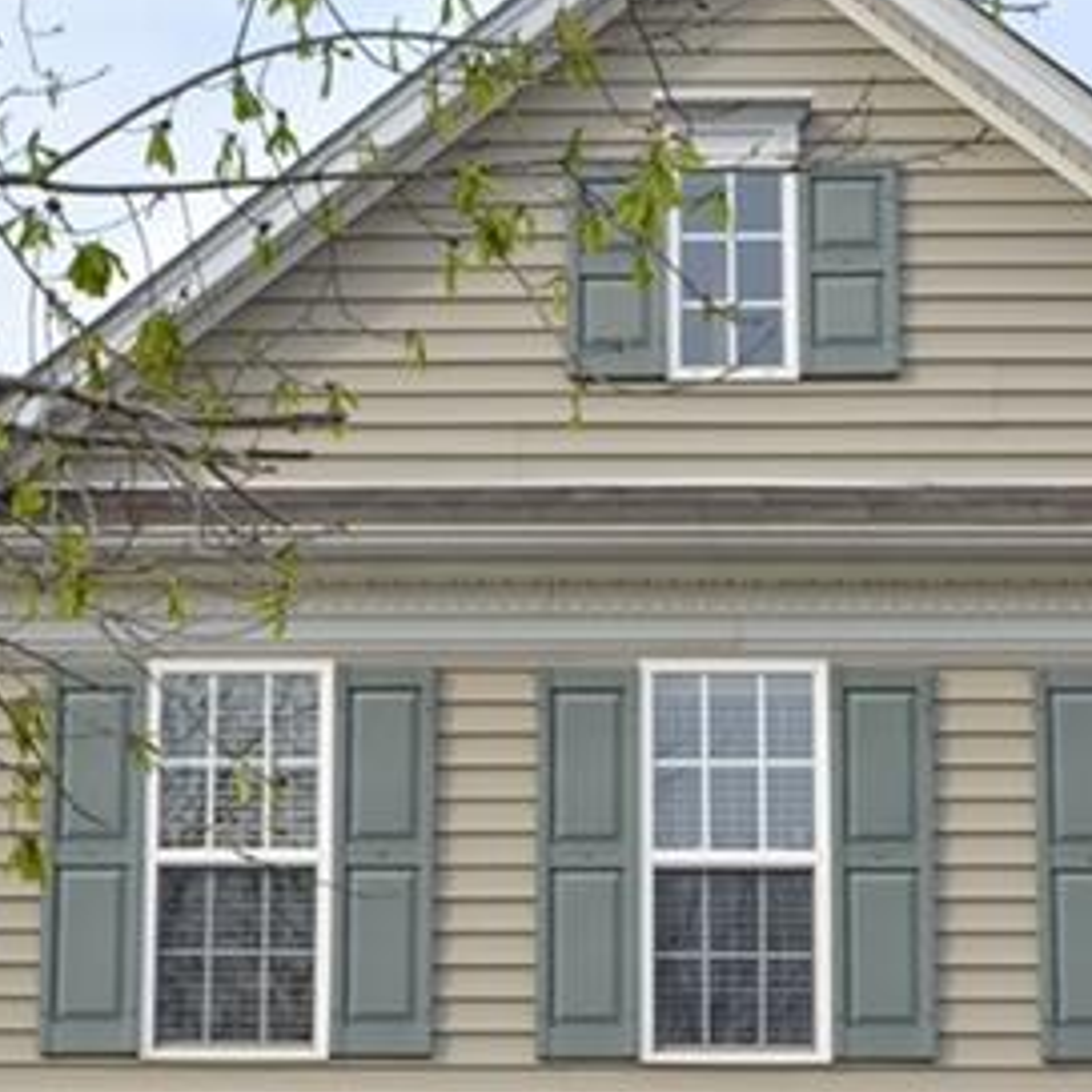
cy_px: 1241
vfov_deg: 17.4
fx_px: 3426
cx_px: 233
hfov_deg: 18.0
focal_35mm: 96
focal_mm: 20
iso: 100
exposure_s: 1/160
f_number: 7.1
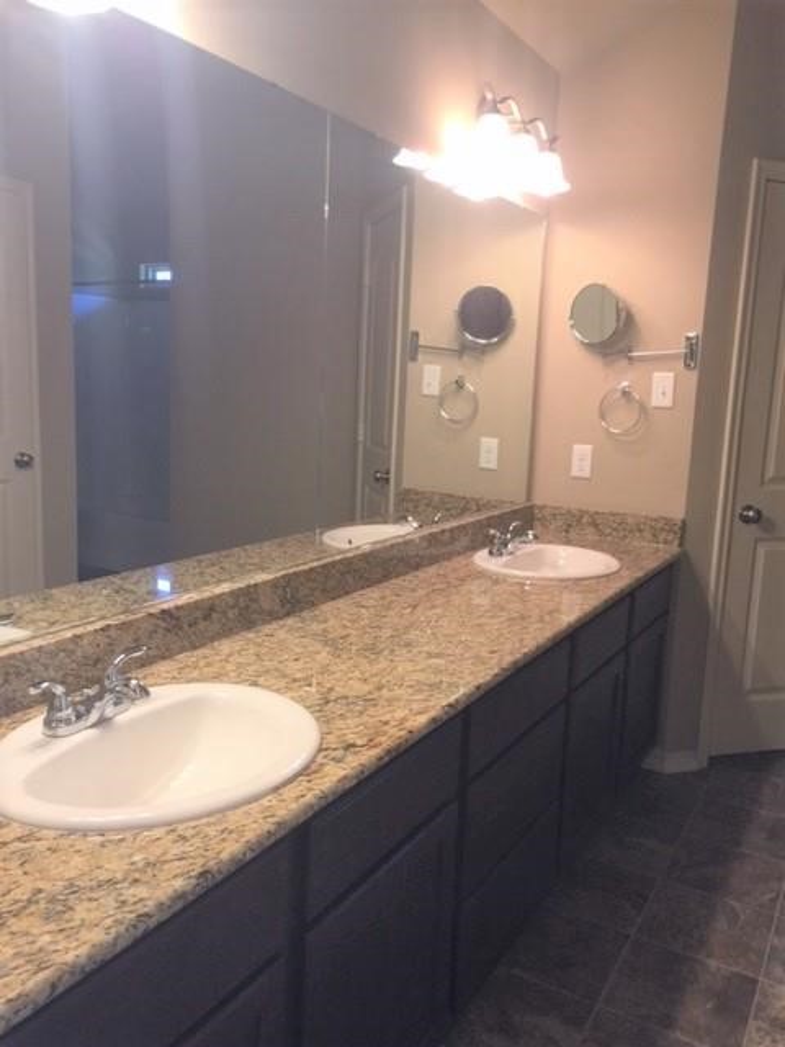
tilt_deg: -6.2
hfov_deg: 48.2
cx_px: 392
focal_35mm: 29
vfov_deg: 61.7
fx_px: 877
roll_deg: -0.6
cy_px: 524
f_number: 2.2
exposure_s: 1/30
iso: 50
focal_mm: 4.15
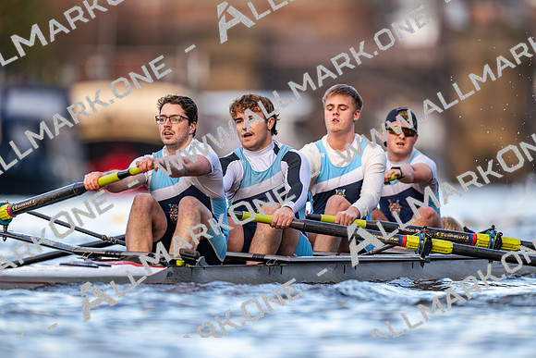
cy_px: 179
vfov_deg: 2.3
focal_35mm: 600
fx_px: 8935
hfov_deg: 3.4
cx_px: 268
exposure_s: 1/2500
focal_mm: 600
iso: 1400
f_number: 4
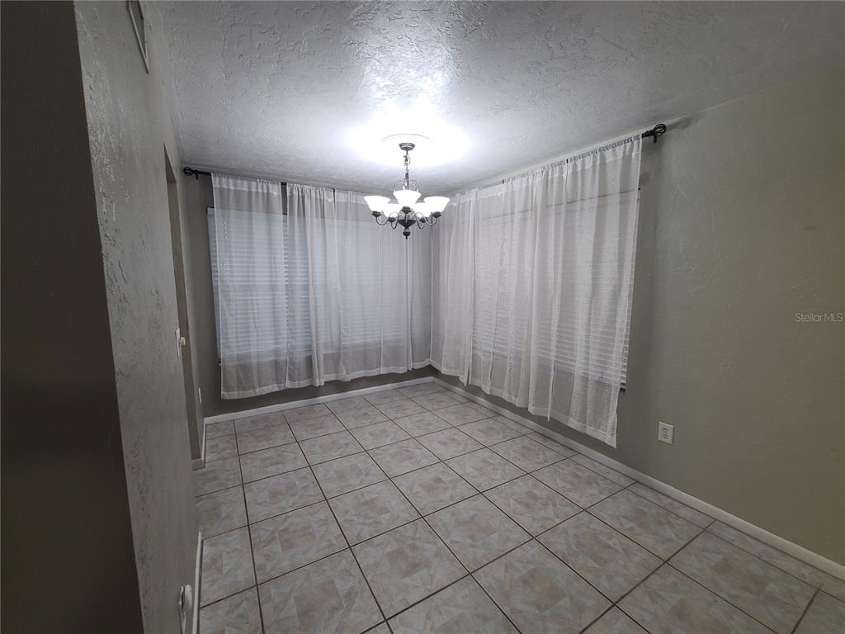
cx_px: 422
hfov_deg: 106.2
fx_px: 317
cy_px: 317
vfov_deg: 89.9
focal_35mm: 13
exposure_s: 1/60
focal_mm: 2.2
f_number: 2.2
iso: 125
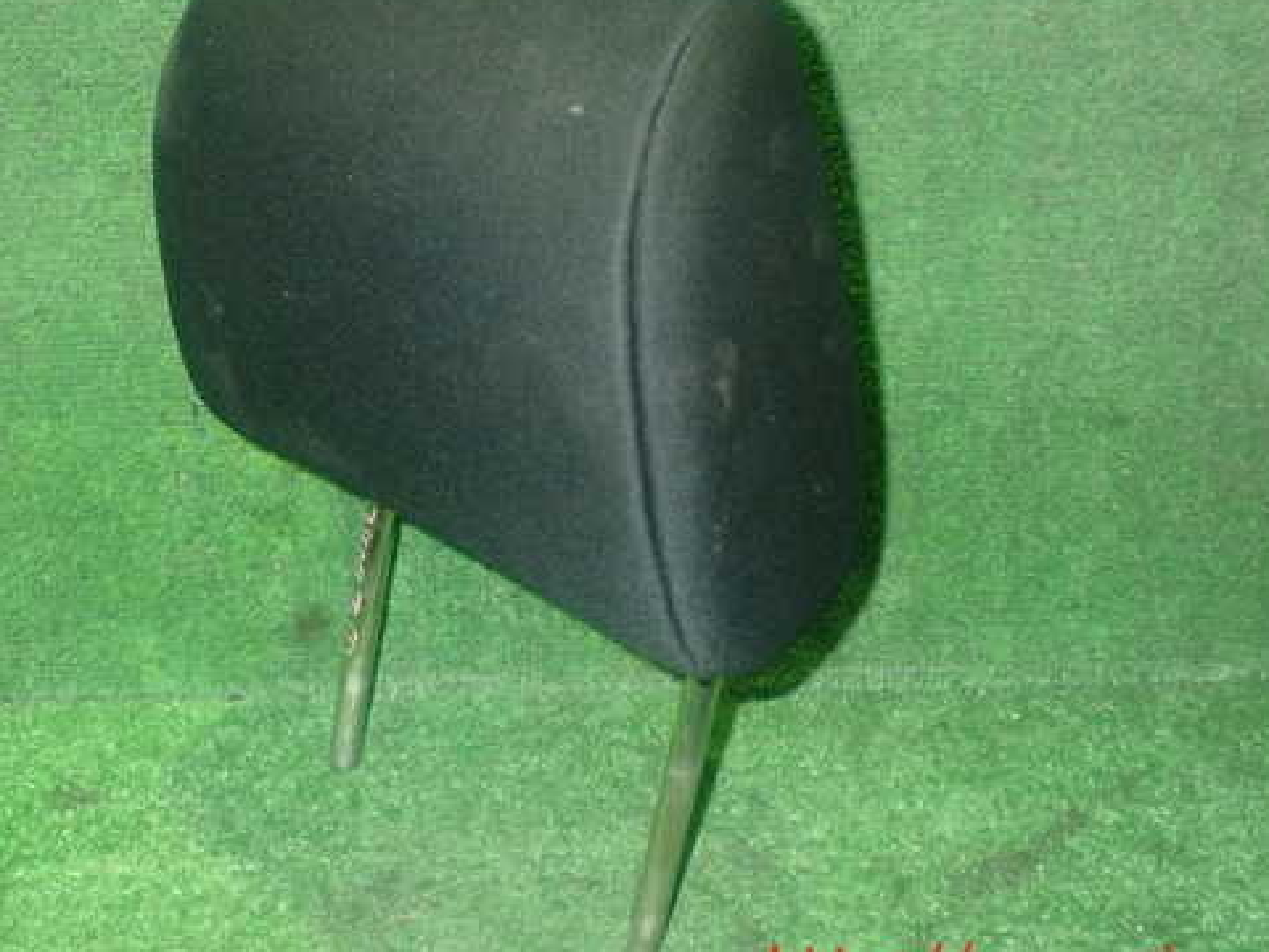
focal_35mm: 45
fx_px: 1650
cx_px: 574
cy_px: 410
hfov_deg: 42.0
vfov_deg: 32.1
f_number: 2.5
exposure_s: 1/40
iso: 500
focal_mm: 6.37
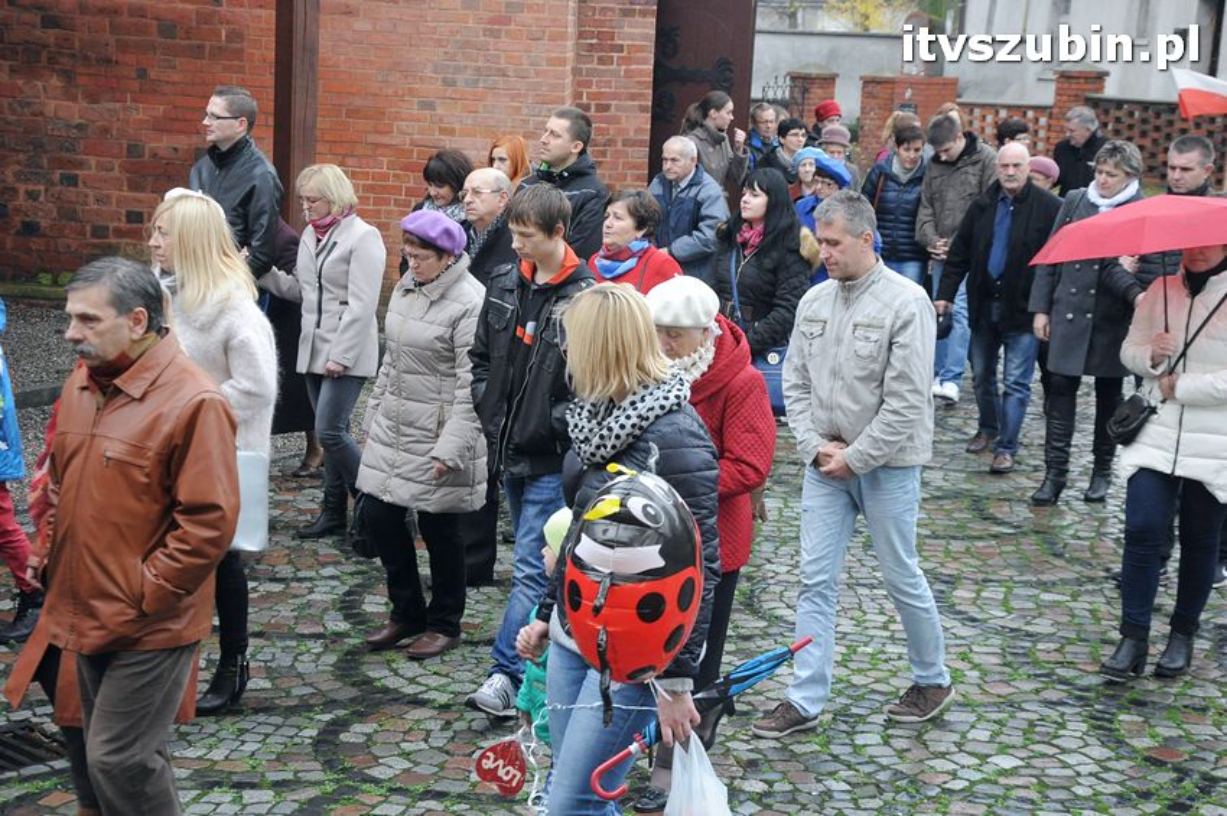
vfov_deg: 21.5
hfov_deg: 31.9
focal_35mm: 63
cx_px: 614
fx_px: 2145
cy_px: 408
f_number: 6.3
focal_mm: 42
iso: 1600
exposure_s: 1/160
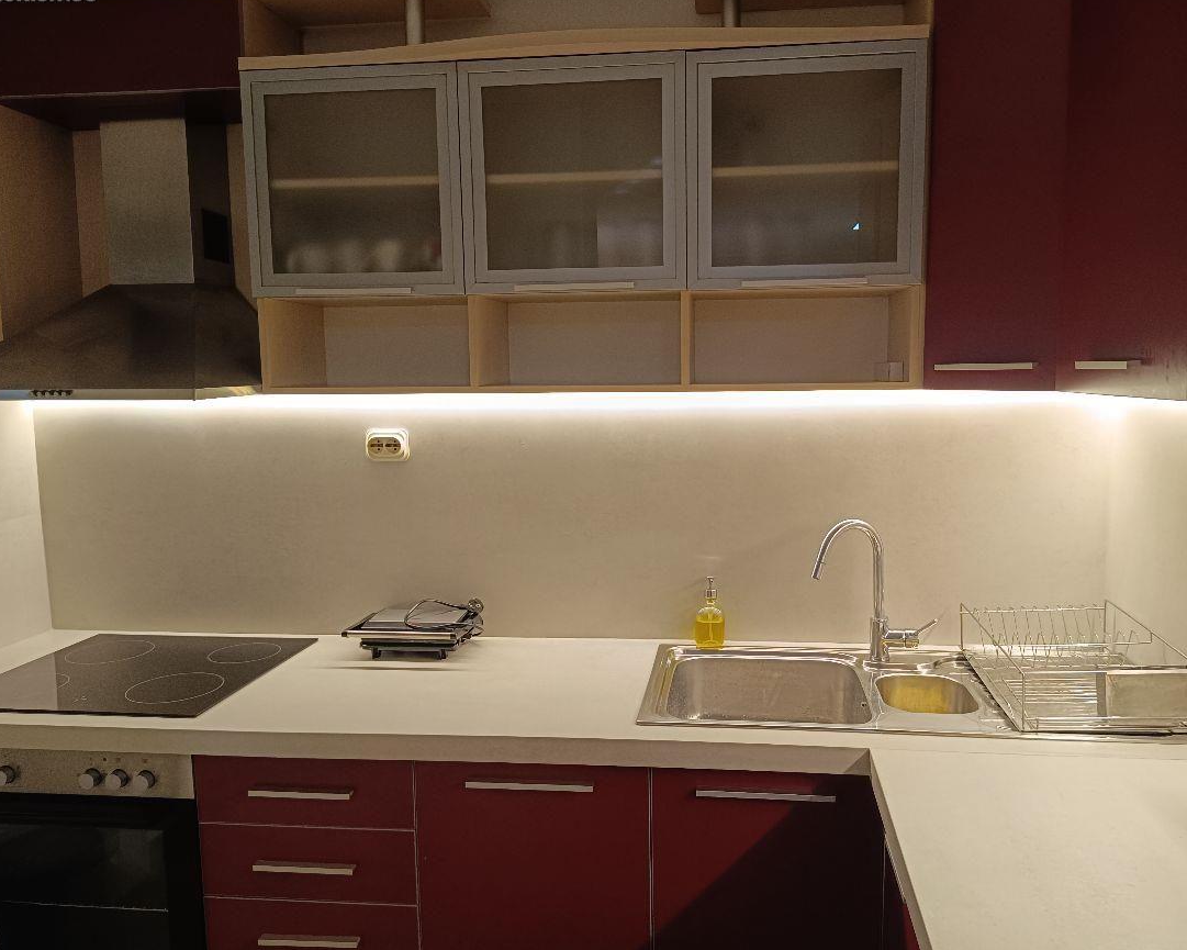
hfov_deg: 65.9
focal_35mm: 26
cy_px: 462
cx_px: 635
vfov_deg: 54.9
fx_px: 913
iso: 398
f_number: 1.88
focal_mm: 5.59
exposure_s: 1/101
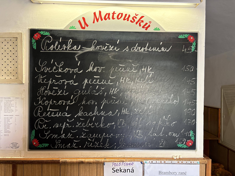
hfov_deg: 67.3
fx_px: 177
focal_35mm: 26
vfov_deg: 53.1
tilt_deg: +0.3
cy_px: 88
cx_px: 118
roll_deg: -0.4
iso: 160
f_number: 1.6
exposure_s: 1/50
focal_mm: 5.96
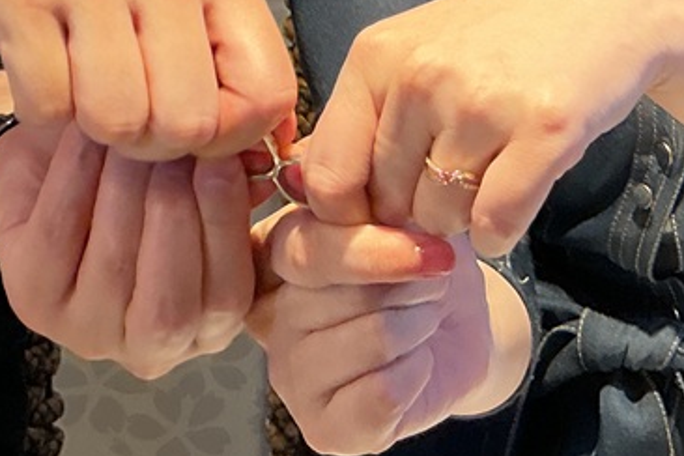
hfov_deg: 51.6
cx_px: 278
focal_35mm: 37
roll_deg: -1.7
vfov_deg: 35.7
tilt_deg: -13.0
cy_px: 168
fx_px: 703
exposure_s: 1/120
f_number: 1.8
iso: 64
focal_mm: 3
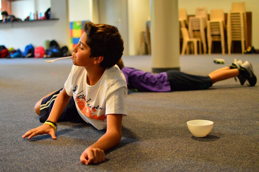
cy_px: 86
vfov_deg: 25.7
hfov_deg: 37.9
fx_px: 377
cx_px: 130
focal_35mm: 52
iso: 3200
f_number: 1.8
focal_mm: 35
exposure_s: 1/400
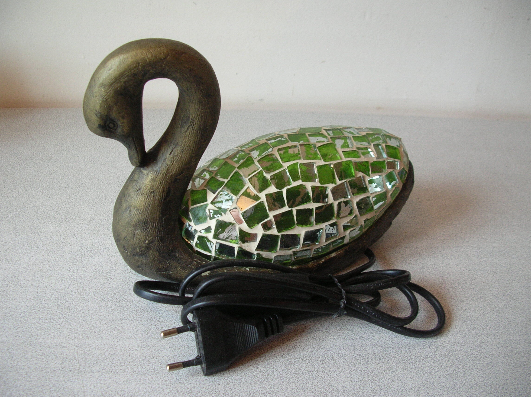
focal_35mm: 35
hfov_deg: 52.7
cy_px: 198
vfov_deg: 40.6
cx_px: 266
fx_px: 536
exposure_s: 1/5.8
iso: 80
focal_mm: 5.8
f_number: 2.8
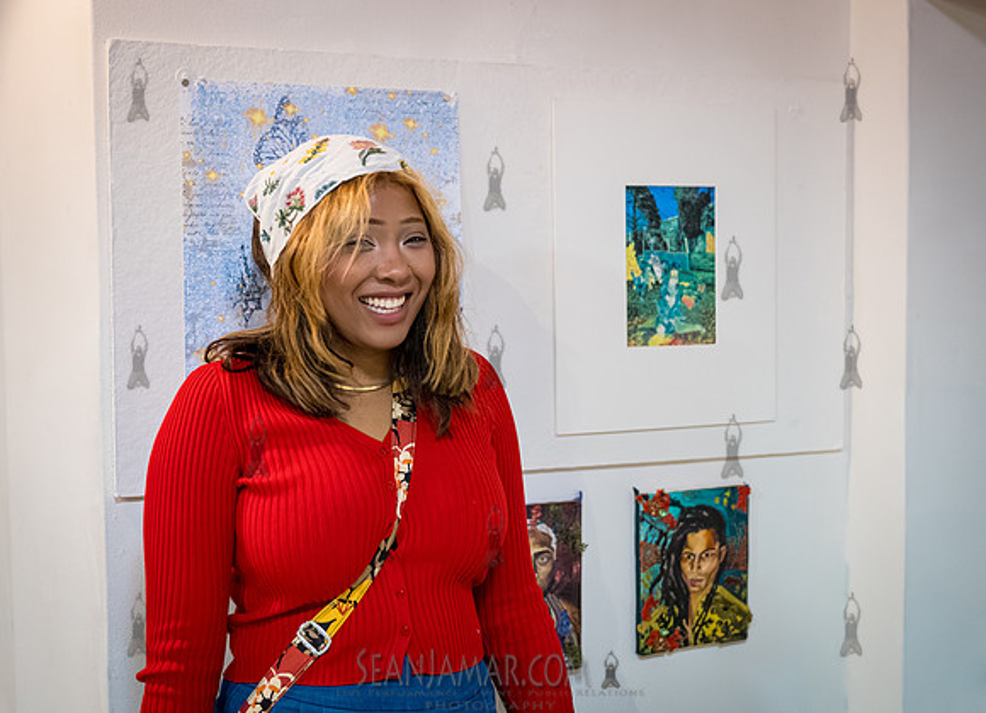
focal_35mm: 55
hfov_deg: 35.4
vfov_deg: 26.0
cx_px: 521
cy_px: 359
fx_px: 1545
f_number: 2.8
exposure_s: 1/400
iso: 8000
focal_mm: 43
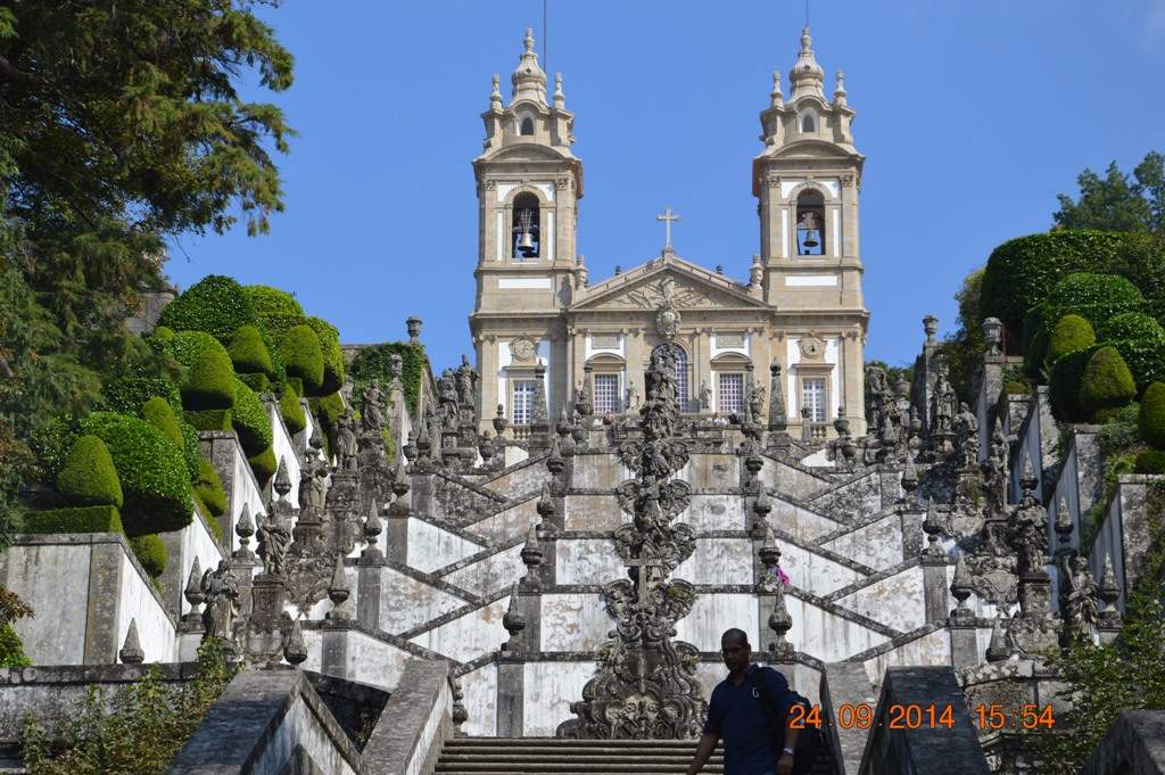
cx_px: 582
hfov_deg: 21.9
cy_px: 388
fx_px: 3007
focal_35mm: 93
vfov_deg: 14.7
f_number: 9
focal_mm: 62
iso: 100
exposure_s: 1/320
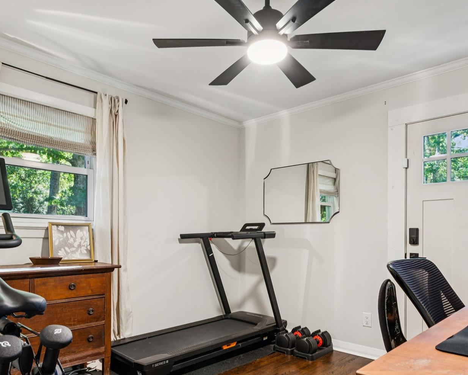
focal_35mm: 26
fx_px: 355
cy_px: 239
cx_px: 231
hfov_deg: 66.8
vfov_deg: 54.9
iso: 200
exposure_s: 1.6
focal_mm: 16.4
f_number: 13
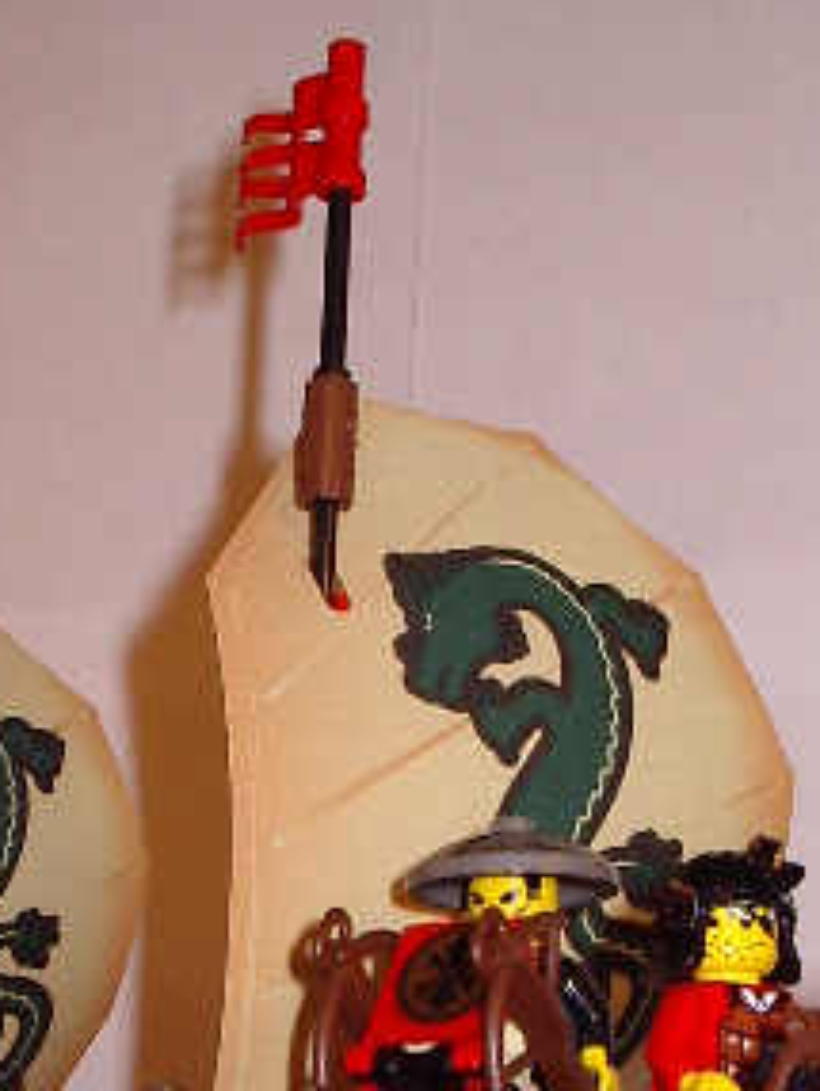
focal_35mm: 85
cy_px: 938
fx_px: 2681
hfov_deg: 17.4
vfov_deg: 22.5
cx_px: 347
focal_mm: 5.8
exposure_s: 1/60
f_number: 4.8
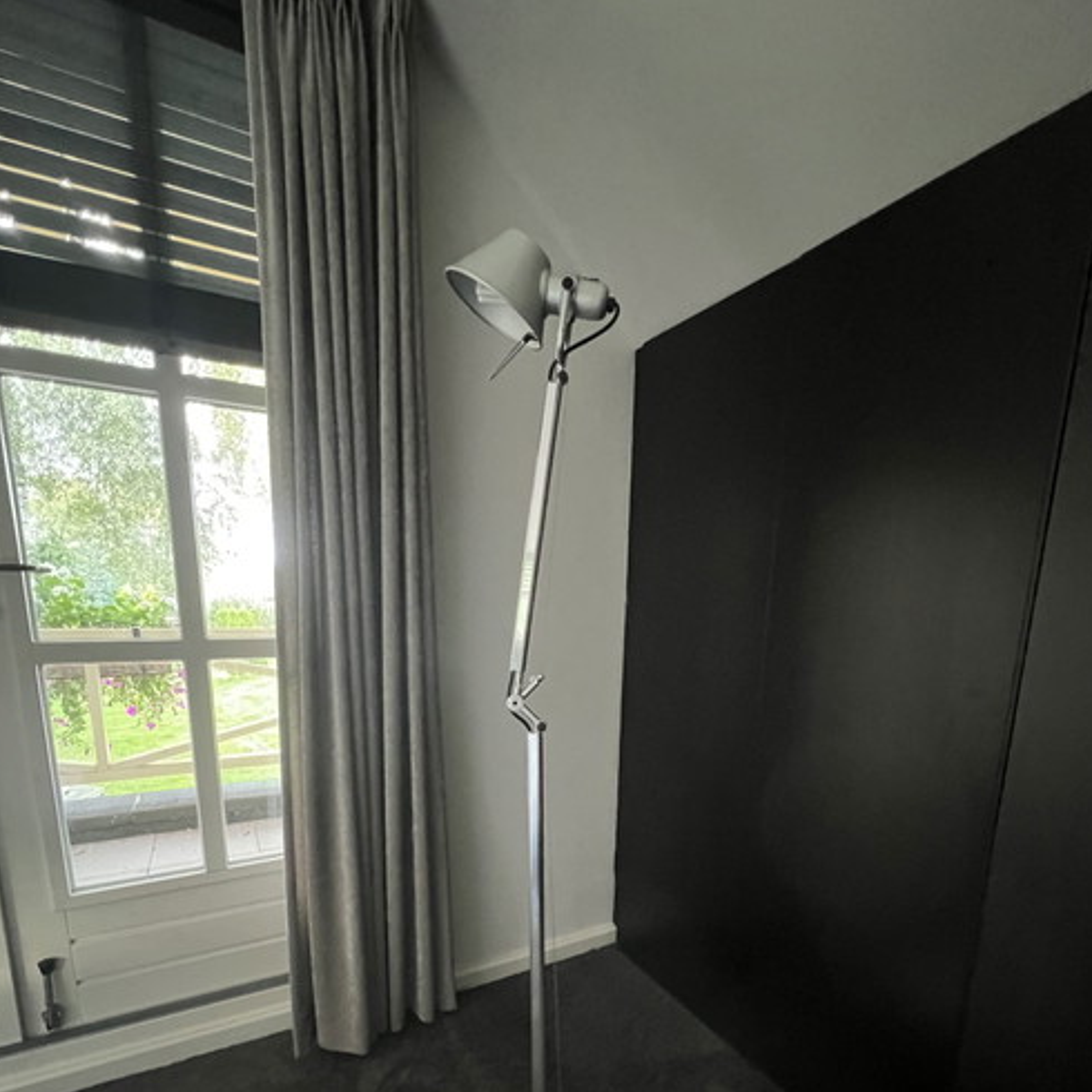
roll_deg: -0.9
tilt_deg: -11.0
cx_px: 553
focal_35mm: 16
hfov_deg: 87.4
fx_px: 571
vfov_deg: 84.6
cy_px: 721
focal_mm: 1.57
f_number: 1.8
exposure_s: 1/37
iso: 1250
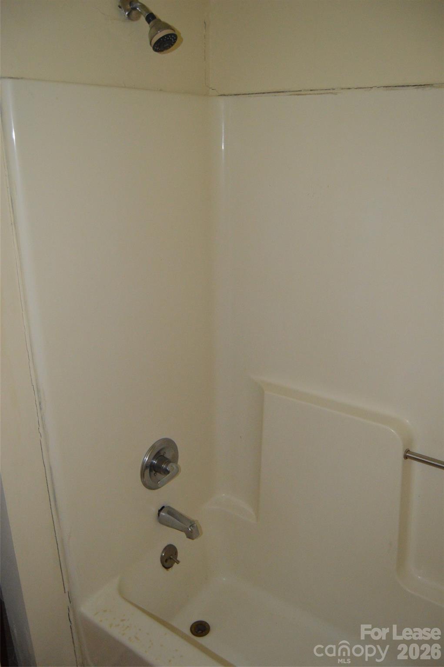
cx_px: 222
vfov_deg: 67.4
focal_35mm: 27
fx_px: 500
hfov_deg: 47.9
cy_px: 334
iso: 2200
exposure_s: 1/60
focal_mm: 18
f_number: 3.5
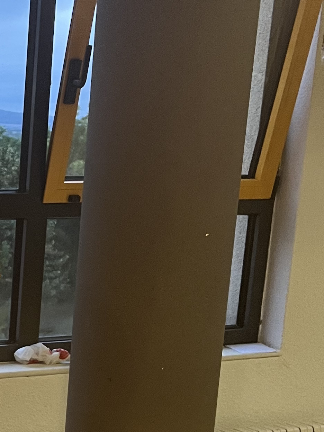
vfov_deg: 22.8
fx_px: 1048
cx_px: -191
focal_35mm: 84
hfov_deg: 15.8
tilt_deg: -11.5
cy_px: 374
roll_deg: +1.2
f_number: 1.6
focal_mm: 5.1
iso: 100
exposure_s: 1/50
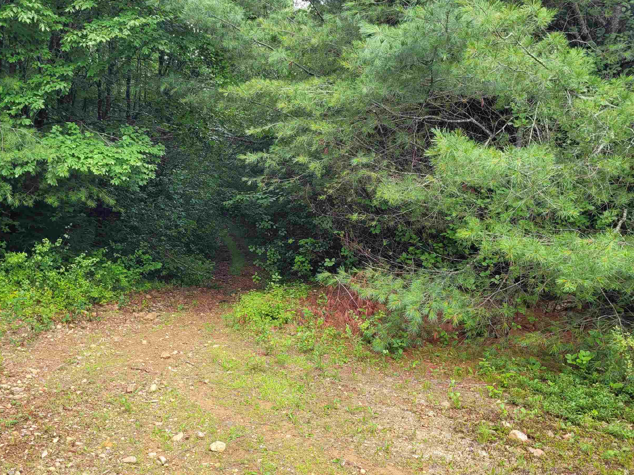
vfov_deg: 42.8
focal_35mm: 33
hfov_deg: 54.9
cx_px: 249
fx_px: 604
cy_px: 275
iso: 40
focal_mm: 5.4
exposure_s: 1/120
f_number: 1.8
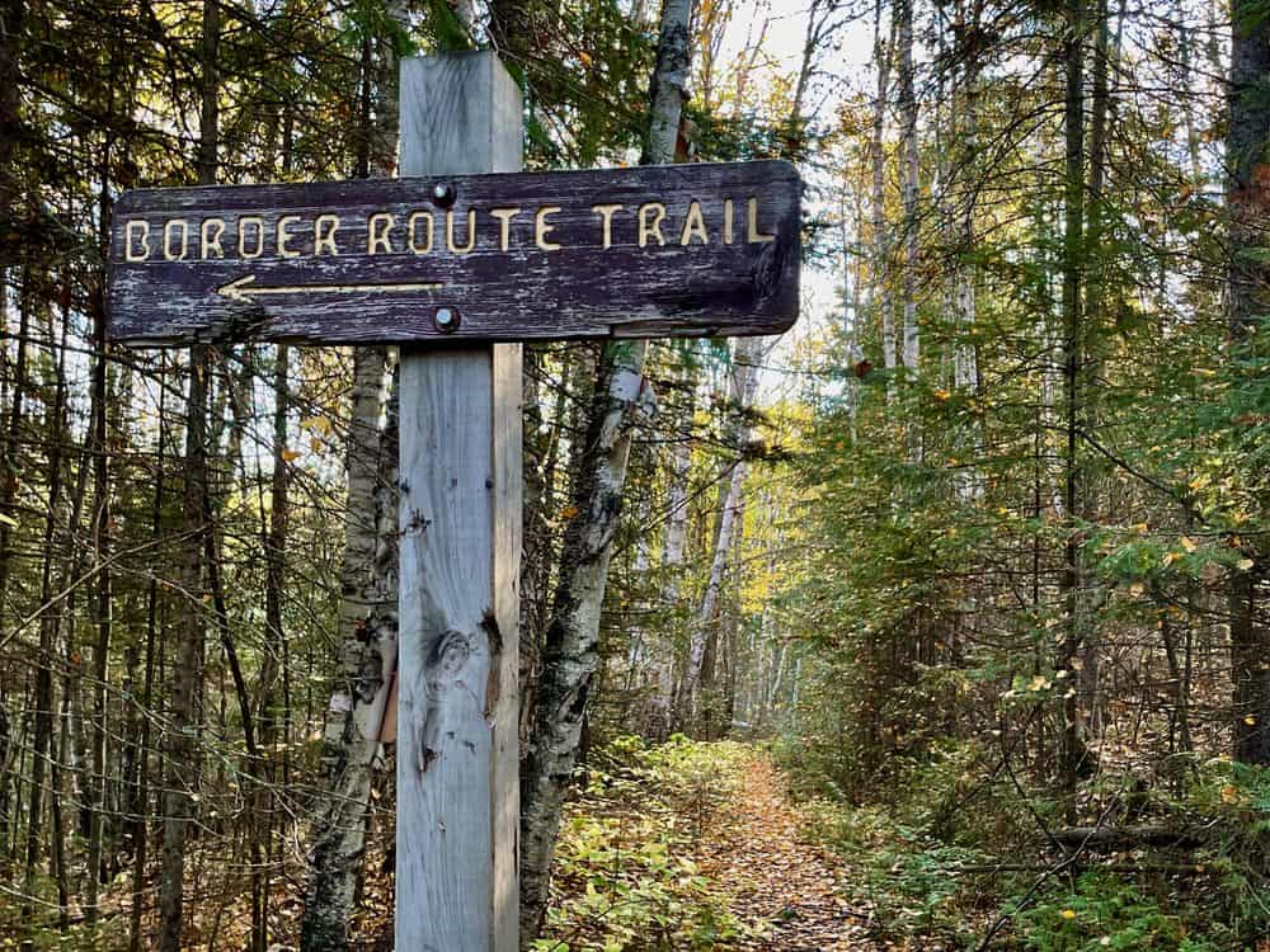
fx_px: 954
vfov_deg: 53.1
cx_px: 635
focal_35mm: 26
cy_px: 476
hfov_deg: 67.3
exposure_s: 1/121
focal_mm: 4.2
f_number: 1.6
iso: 125
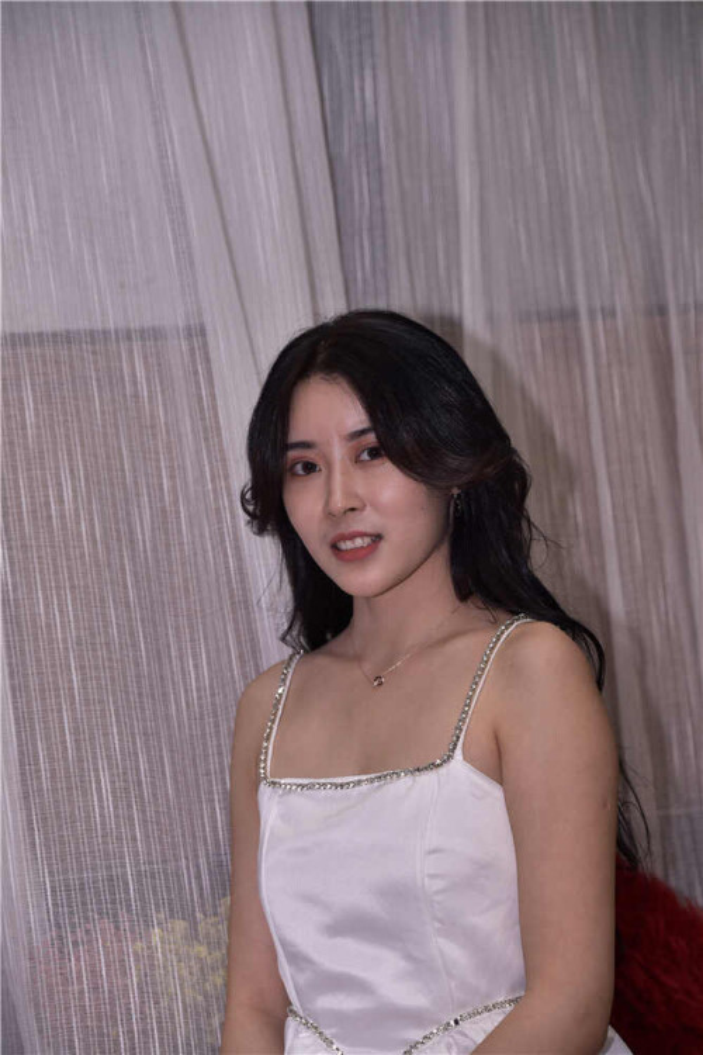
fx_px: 2929
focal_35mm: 100
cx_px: 352
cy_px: 528
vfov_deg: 20.4
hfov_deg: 13.7
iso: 200
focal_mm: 100
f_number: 4.5
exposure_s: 1/100
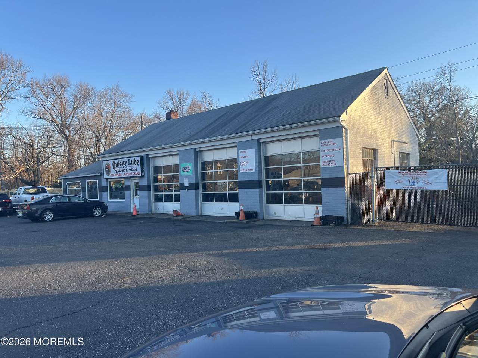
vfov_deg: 53.1
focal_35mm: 26
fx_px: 359
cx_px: 239
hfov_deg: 67.3
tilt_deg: +0.3
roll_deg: +2.8
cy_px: 179
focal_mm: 5.7
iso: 50
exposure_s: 1/814
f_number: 1.5
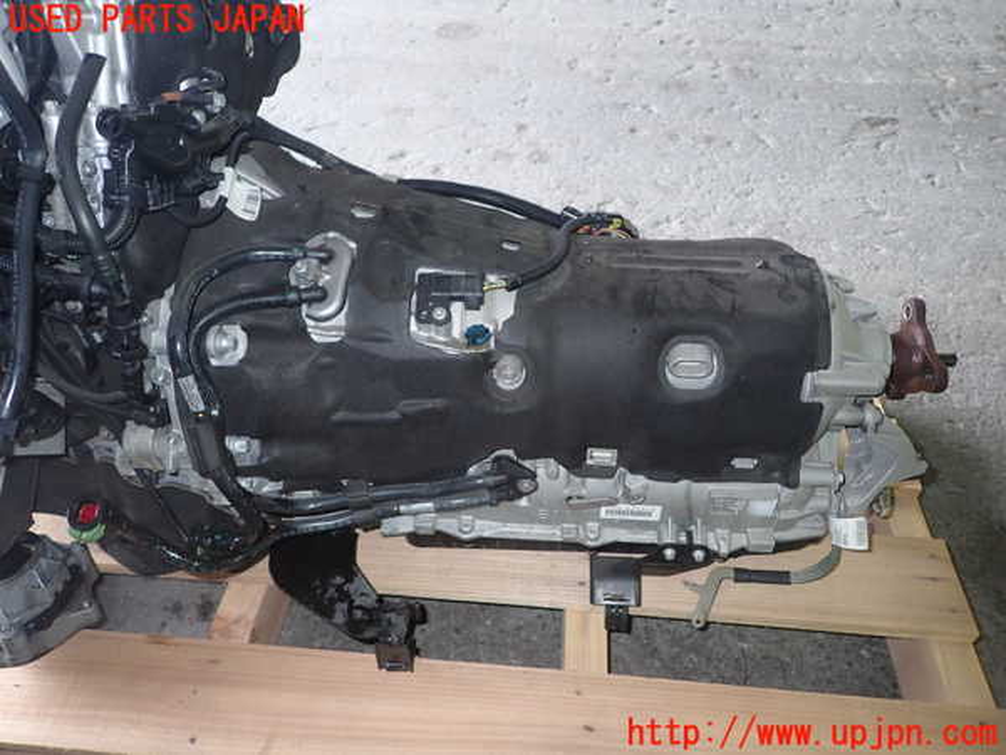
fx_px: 727
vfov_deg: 54.9
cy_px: 378
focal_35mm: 25
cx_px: 503
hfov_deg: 69.4
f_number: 2
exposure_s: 1/30
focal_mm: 4.5
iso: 200
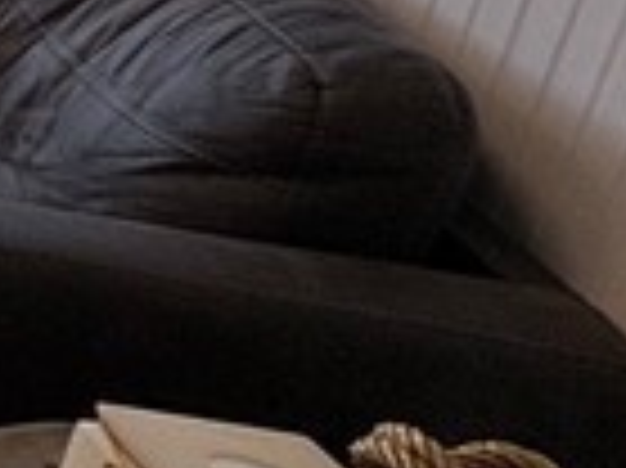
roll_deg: -2.4
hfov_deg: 11.1
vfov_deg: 13.5
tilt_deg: -17.7
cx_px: -1297
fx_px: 1861
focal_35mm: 103
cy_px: -234
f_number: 2.2
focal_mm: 2.22
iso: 80
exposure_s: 1/130
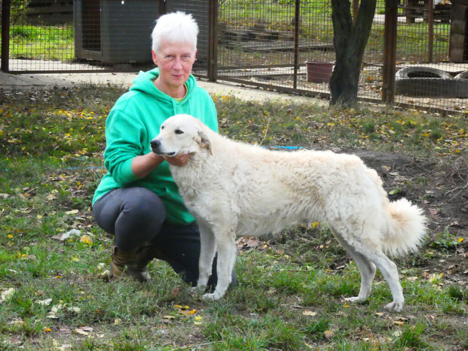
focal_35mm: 143
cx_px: 234
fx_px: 1933
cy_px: 176
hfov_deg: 13.8
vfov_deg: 10.4
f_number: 5.6
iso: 1600
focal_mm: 25.6
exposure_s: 1/1300
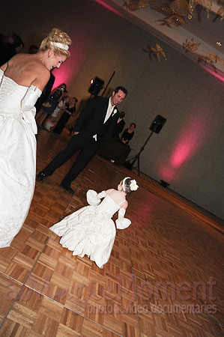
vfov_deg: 60.3
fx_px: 290
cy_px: 168
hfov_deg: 42.2
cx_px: 112
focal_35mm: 31
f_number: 4
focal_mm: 31
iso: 640
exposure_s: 1/50
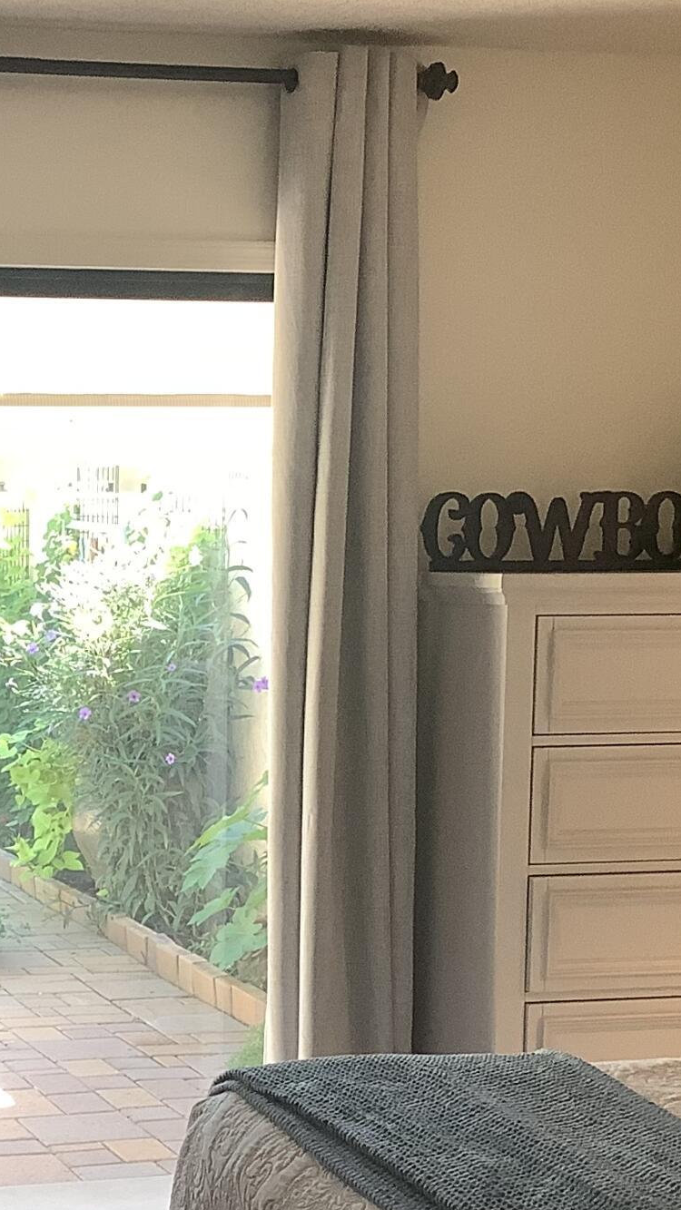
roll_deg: +0.1
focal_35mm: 76
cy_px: 846
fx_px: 2439
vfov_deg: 27.6
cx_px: -36
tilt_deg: -8.1
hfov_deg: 15.5
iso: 50
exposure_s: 1/60
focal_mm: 3.3
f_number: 2.4
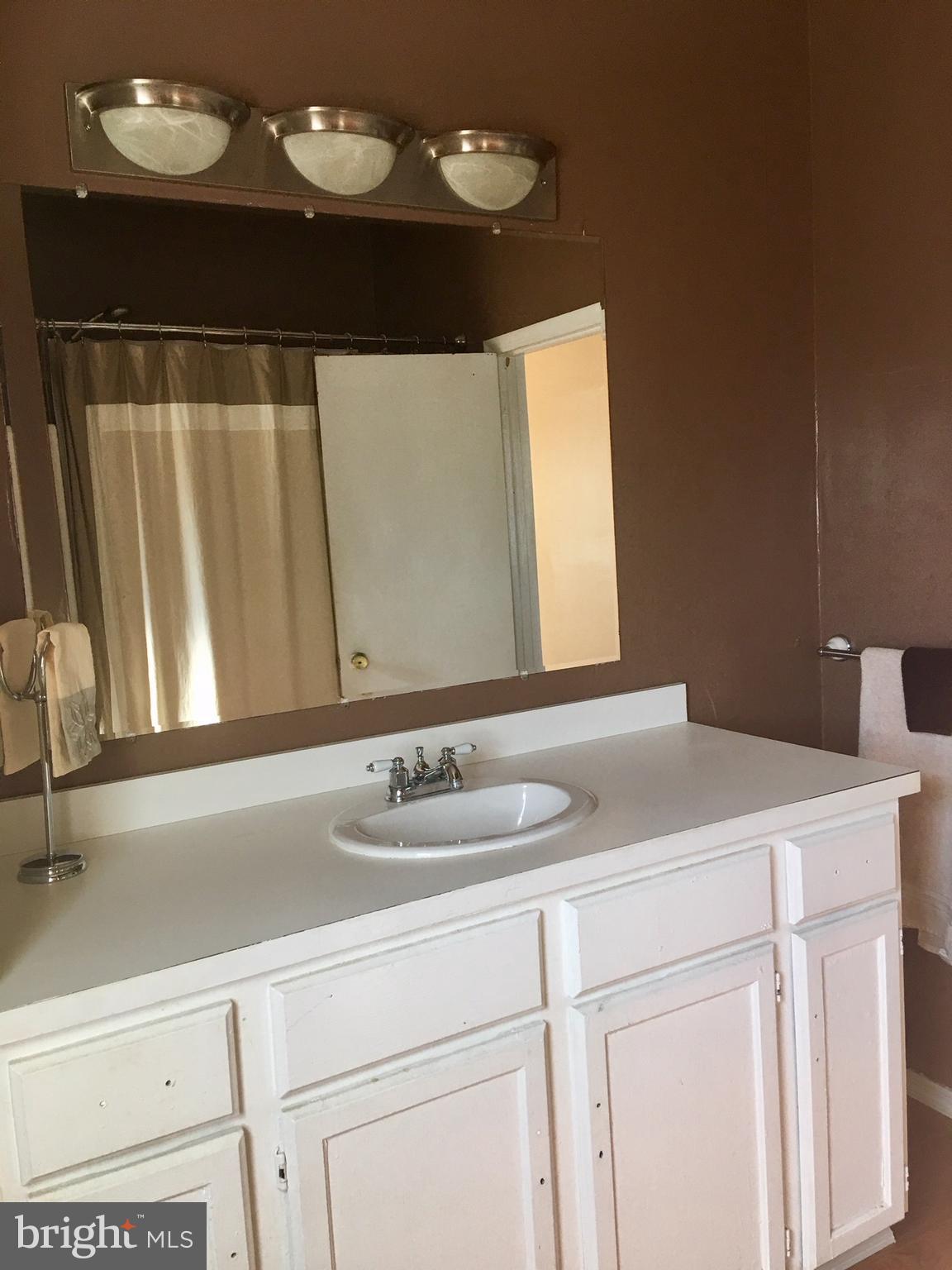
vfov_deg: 61.7
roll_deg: +4.0
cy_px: 635
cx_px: 476
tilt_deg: -6.3
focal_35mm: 29
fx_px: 1063
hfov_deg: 48.2
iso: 32
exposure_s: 1/30
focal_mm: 4.15
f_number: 2.2
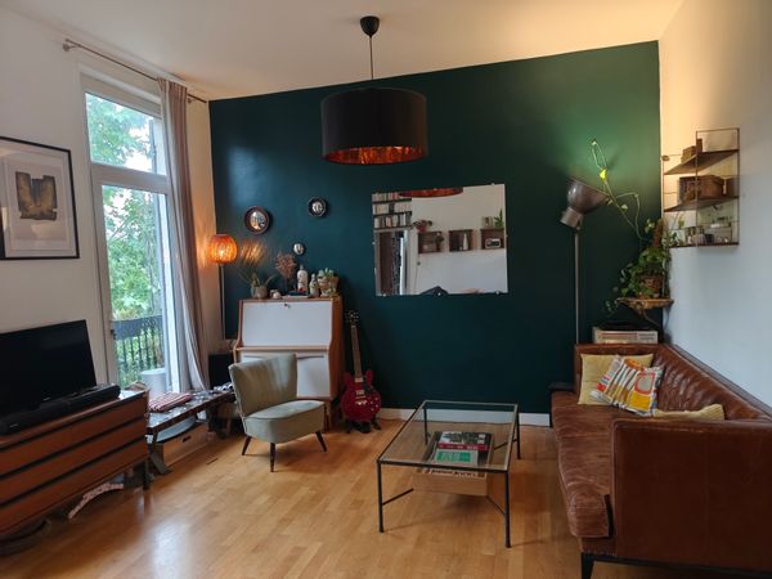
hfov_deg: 73.9
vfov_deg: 58.9
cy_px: 290
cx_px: 386
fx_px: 513
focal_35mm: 23
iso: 800
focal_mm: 6.19
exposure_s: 1/33.3
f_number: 1.65
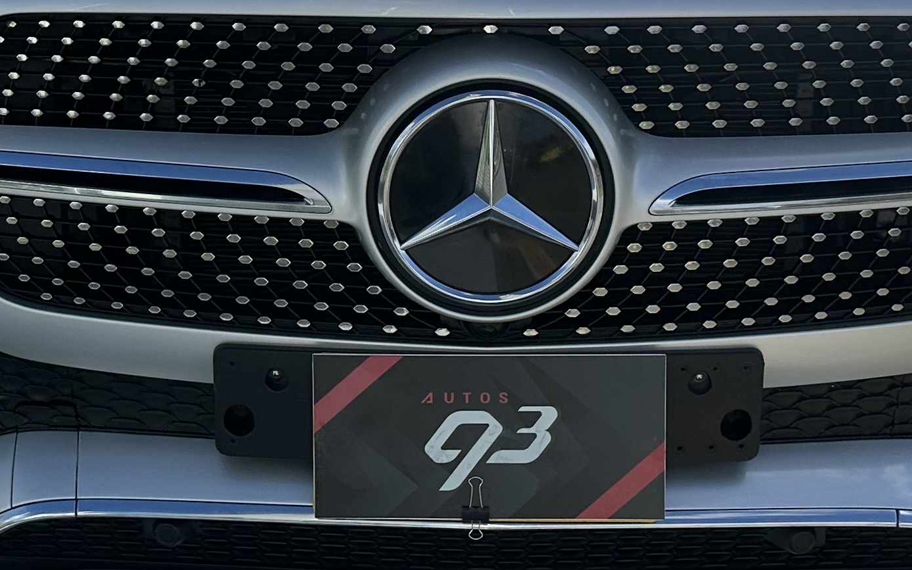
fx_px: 1839
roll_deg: +0.2
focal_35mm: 74
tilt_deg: -17.9
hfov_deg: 27.8
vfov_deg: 17.4
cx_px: 378
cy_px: 103
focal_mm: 6.86
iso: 80
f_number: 1.78
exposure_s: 1/7576
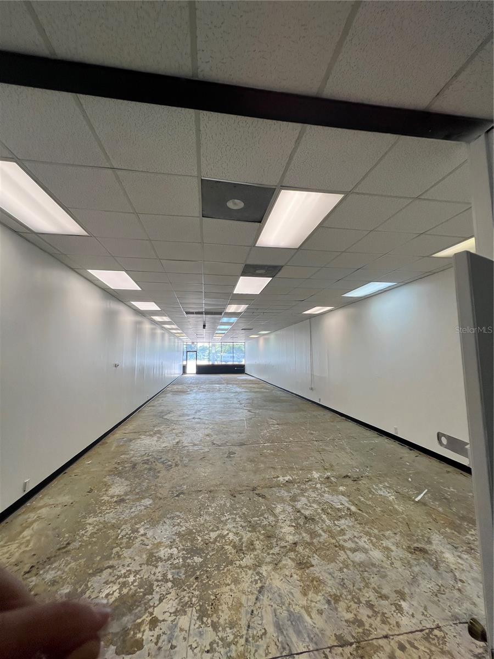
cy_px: 330
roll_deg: +0.1
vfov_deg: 106.2
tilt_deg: +8.9
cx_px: 247
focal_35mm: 13
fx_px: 247
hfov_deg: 89.9
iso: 32
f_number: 1.8
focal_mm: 1.57
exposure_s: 1/120
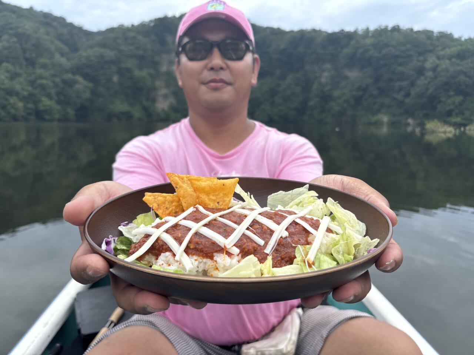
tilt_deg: -8.5
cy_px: 178
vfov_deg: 53.1
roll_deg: -0.7
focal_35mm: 26
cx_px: 237
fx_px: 356
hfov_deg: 67.3
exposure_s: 1/3205
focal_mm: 5.96
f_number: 1.6
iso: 50
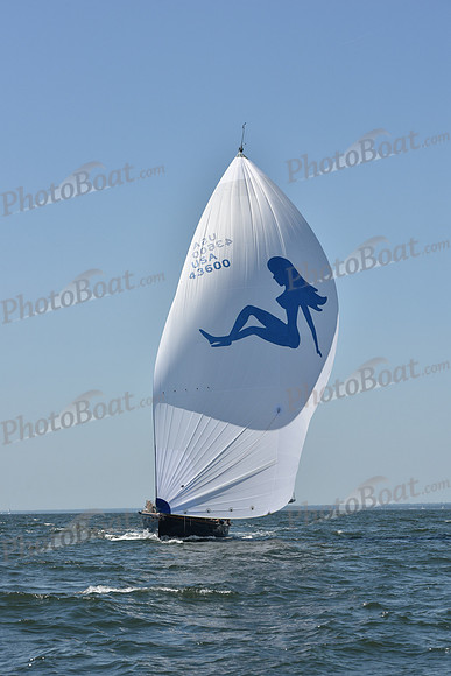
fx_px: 1615
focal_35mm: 86
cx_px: 226
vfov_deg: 23.6
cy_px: 338
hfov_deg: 15.9
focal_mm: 86
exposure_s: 1/1250
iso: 250
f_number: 9
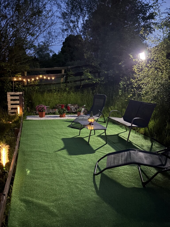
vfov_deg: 67.3
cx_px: 85
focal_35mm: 26
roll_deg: -3.4
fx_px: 170
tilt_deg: -9.7
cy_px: 114
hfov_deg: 53.1
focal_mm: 5.96
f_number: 1.6
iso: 2000
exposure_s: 1/5
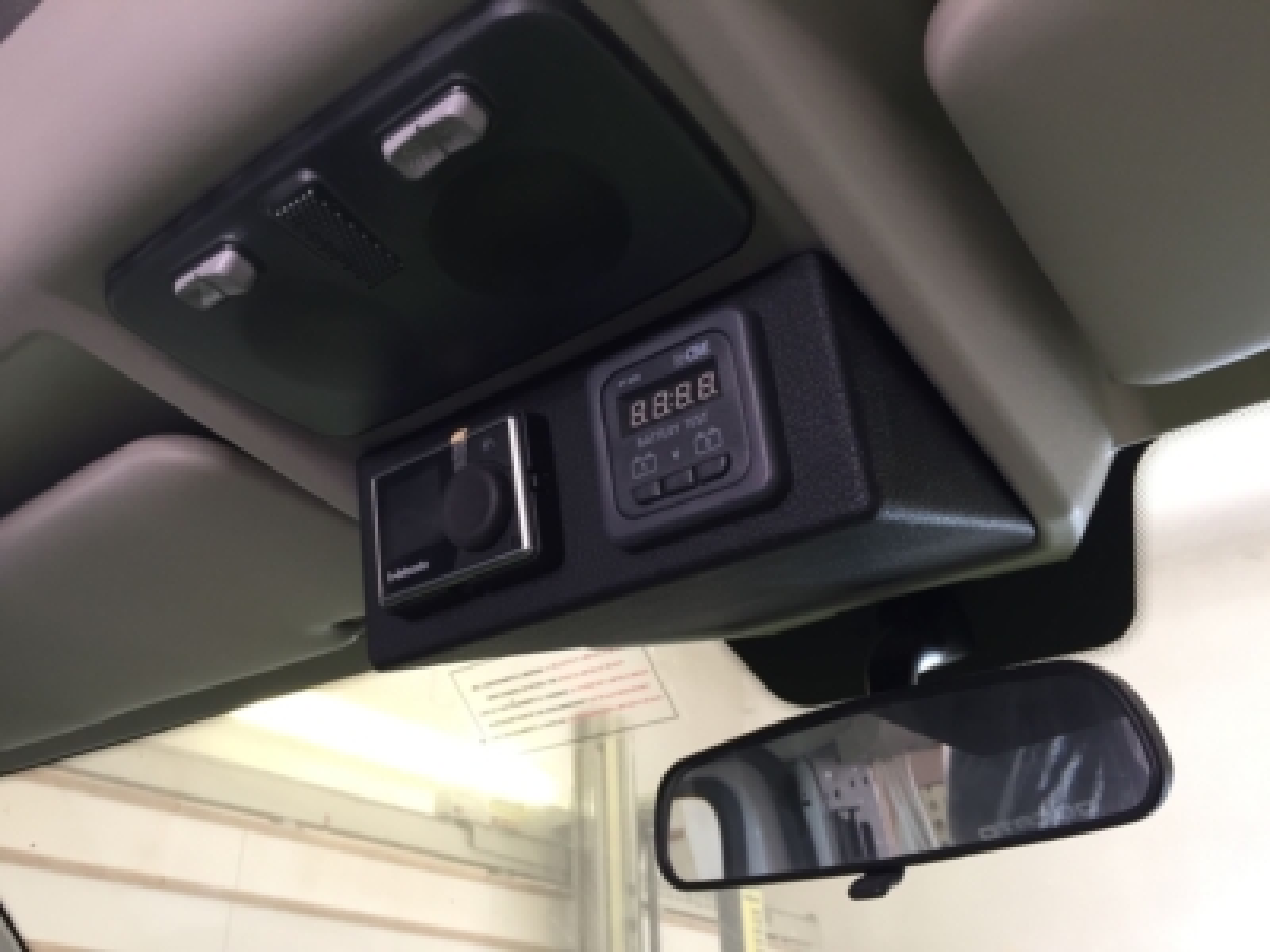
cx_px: 635
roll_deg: -1.0
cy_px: 476
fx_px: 1064
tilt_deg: +31.0
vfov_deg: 48.2
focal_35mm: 29
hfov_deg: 61.7
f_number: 2.2
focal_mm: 4.15
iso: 80
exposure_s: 1/33
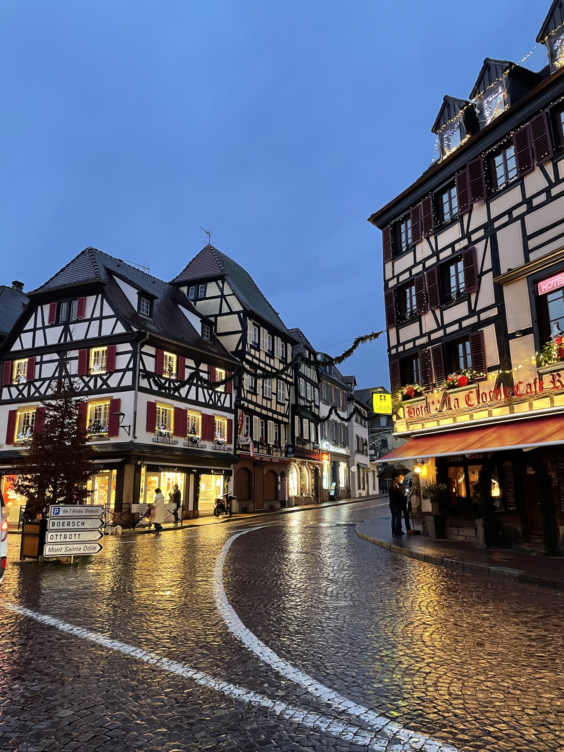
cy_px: 376
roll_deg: +0.8
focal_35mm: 26
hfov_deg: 53.1
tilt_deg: +15.8
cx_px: 282
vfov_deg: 67.3
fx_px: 565
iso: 400
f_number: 1.6
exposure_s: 1/33
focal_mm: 4.2
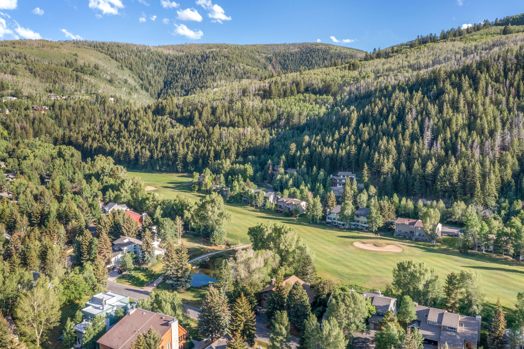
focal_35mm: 28
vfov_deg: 46.4
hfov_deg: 65.5
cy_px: 174
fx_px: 407
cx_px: 262
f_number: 8
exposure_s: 1/160
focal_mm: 10.26
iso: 200
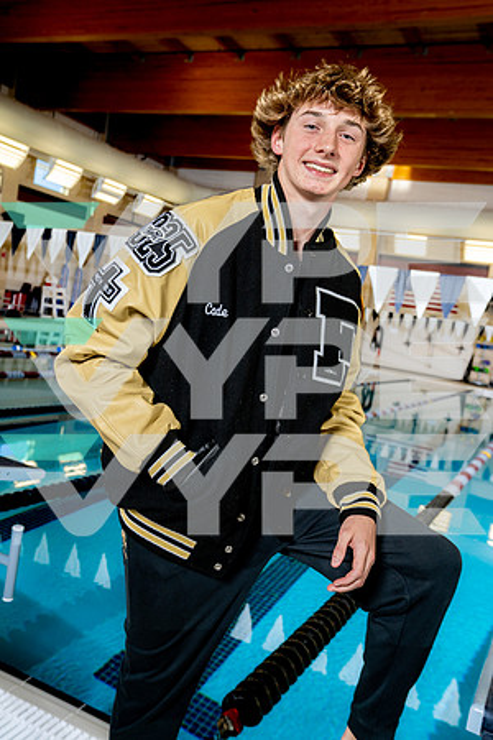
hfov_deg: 41.1
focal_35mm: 32
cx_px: 246
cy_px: 370
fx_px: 657
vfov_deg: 58.7
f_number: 5.6
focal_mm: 32
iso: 320
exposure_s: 1/250
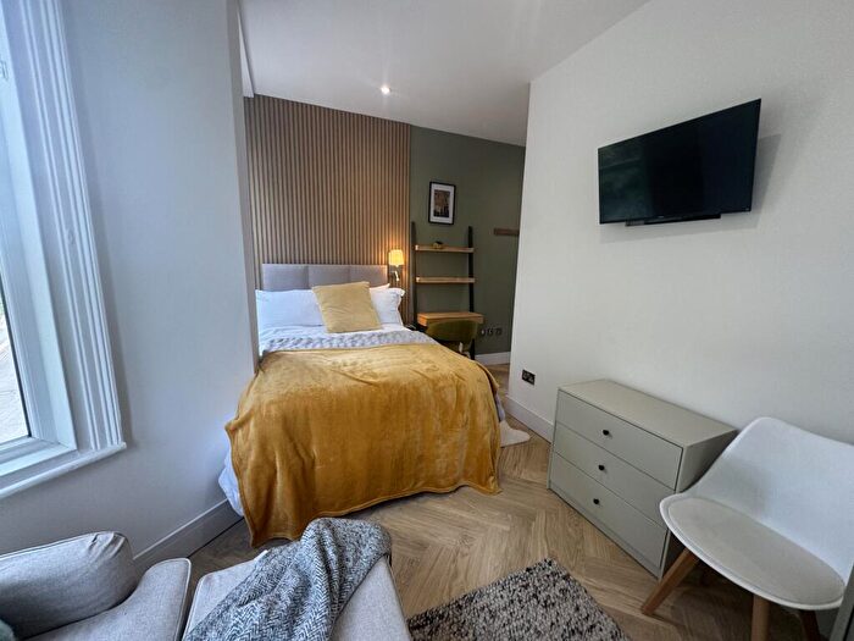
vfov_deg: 85.7
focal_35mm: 14
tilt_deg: -8.9
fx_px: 345
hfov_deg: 102.1
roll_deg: -0.3
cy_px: 320
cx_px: 427
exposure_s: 1/100
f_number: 2.2
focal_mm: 2.22
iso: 80
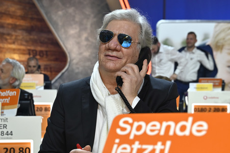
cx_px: 115
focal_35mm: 40
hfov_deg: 48.5
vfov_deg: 33.4
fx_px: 255
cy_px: 76
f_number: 4
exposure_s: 1/200
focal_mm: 40
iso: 800
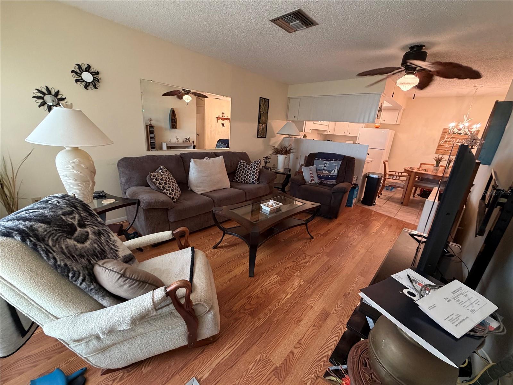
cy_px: 192
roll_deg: -4.2
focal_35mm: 14
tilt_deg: -16.7
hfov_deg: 102.1
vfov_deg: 85.7
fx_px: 207
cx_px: 256
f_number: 2.2
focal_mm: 2.22
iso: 320
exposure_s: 1/60
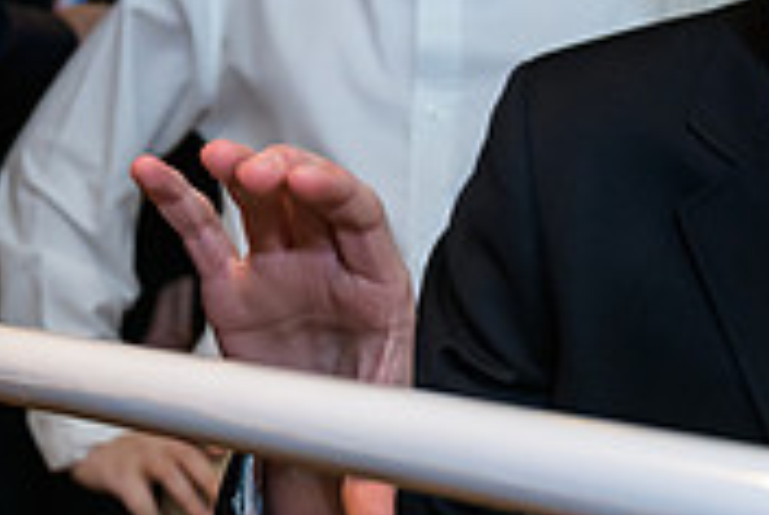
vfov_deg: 17.2
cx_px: 376
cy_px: 76
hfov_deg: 25.6
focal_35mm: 79
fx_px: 1690
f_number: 3.2
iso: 1600
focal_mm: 24
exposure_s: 1/125
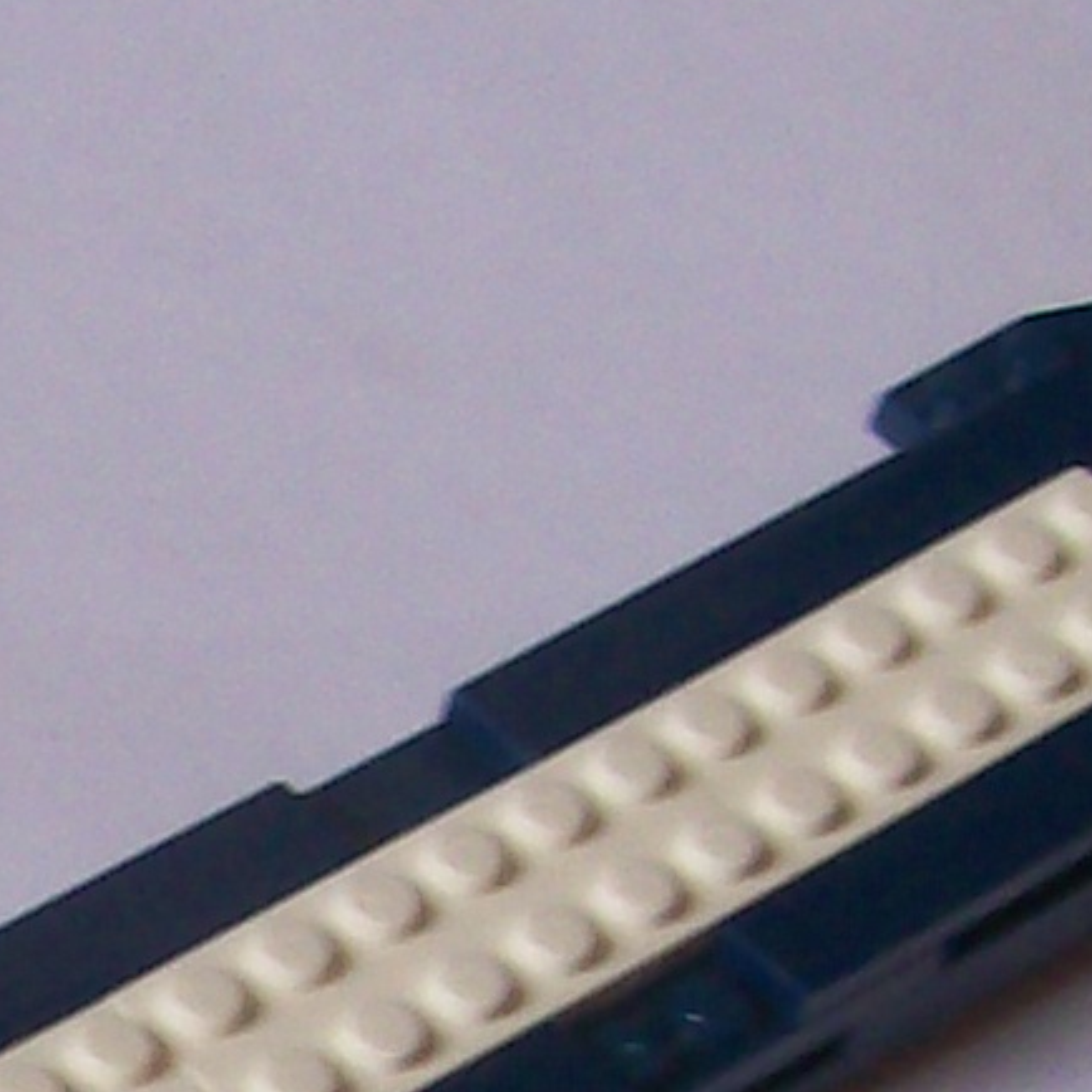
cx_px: -911
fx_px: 8030
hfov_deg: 7.5
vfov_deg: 7.6
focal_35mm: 225
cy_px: 1658
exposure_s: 1/98.5
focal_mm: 6
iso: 80
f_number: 2.7
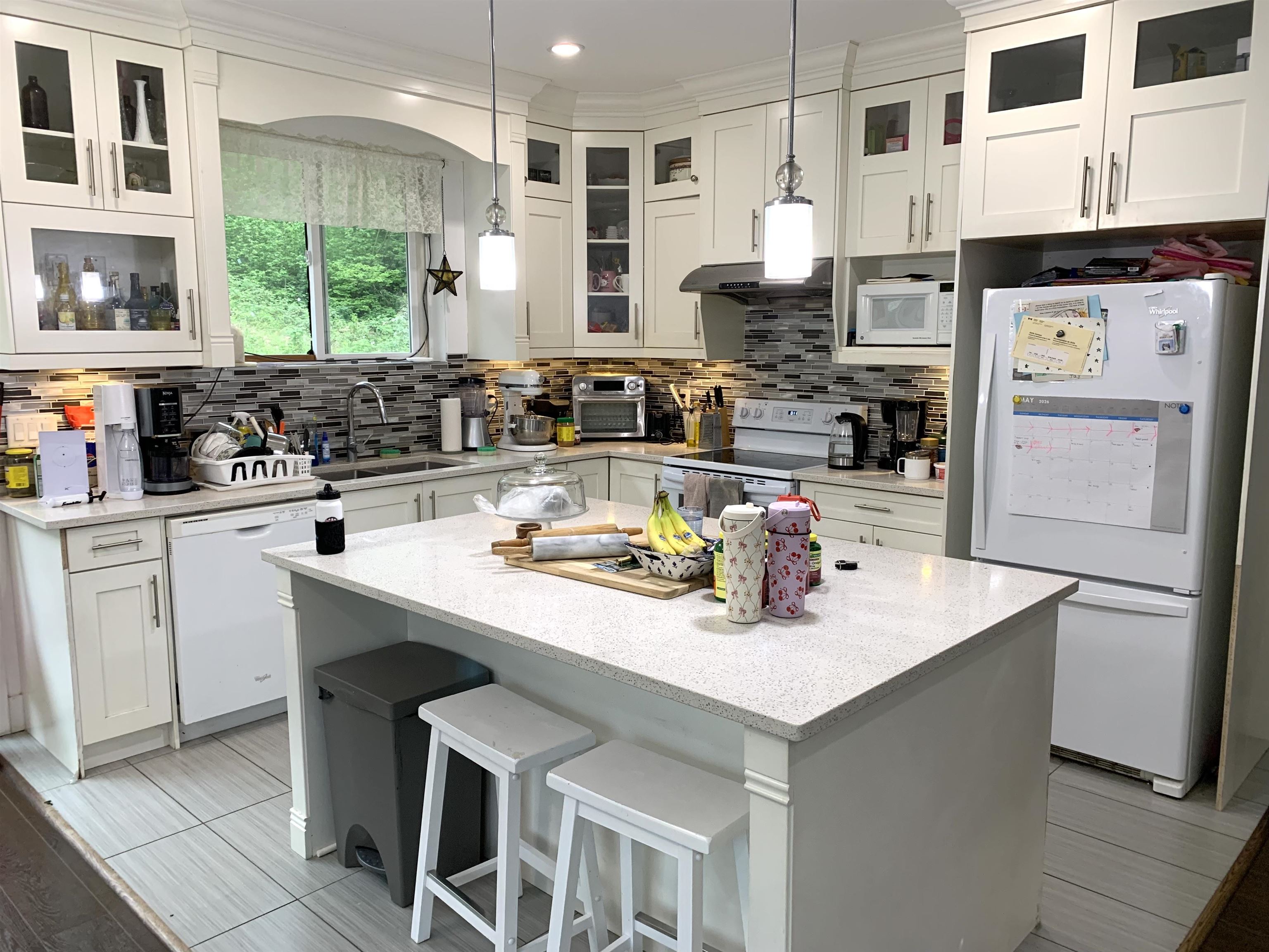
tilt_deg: -8.6
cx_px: 634
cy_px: 476
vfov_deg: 53.1
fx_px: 953
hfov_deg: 67.3
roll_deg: -0.2
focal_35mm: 26
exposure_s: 1/60
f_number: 1.8
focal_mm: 4.25
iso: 125
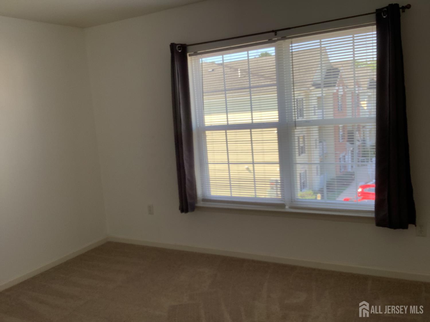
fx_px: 385
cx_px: 215
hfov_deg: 58.4
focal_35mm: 31
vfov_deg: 45.4
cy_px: 161
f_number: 2.4
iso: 32
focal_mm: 3.3
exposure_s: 1/100
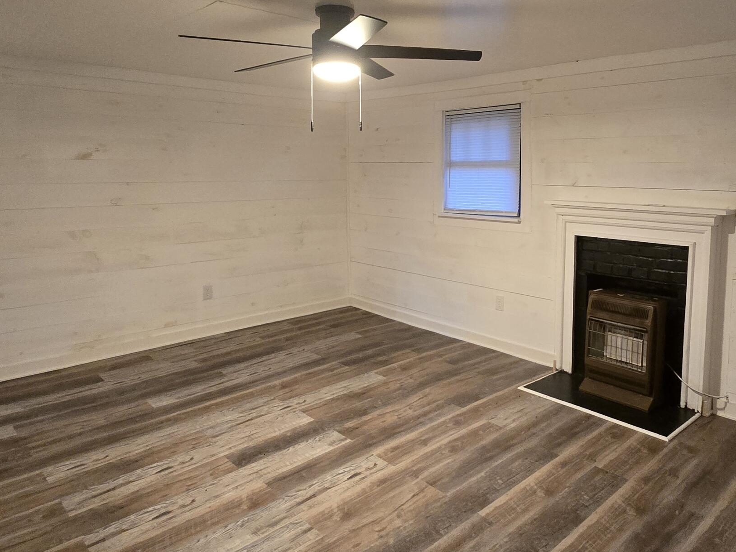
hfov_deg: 70.7
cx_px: 447
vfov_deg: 56.2
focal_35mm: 24
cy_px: 211
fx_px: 510
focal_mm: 2.2
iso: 1000
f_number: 2.2
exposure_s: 1/60
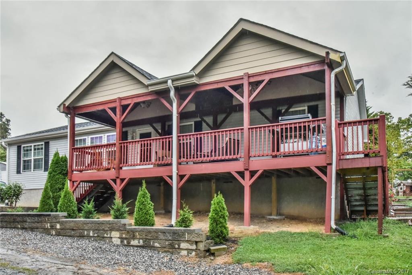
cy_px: 138
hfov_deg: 61.9
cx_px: 206
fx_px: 343
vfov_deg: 43.6
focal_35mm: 30
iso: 4000
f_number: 16
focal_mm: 30
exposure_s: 1/250
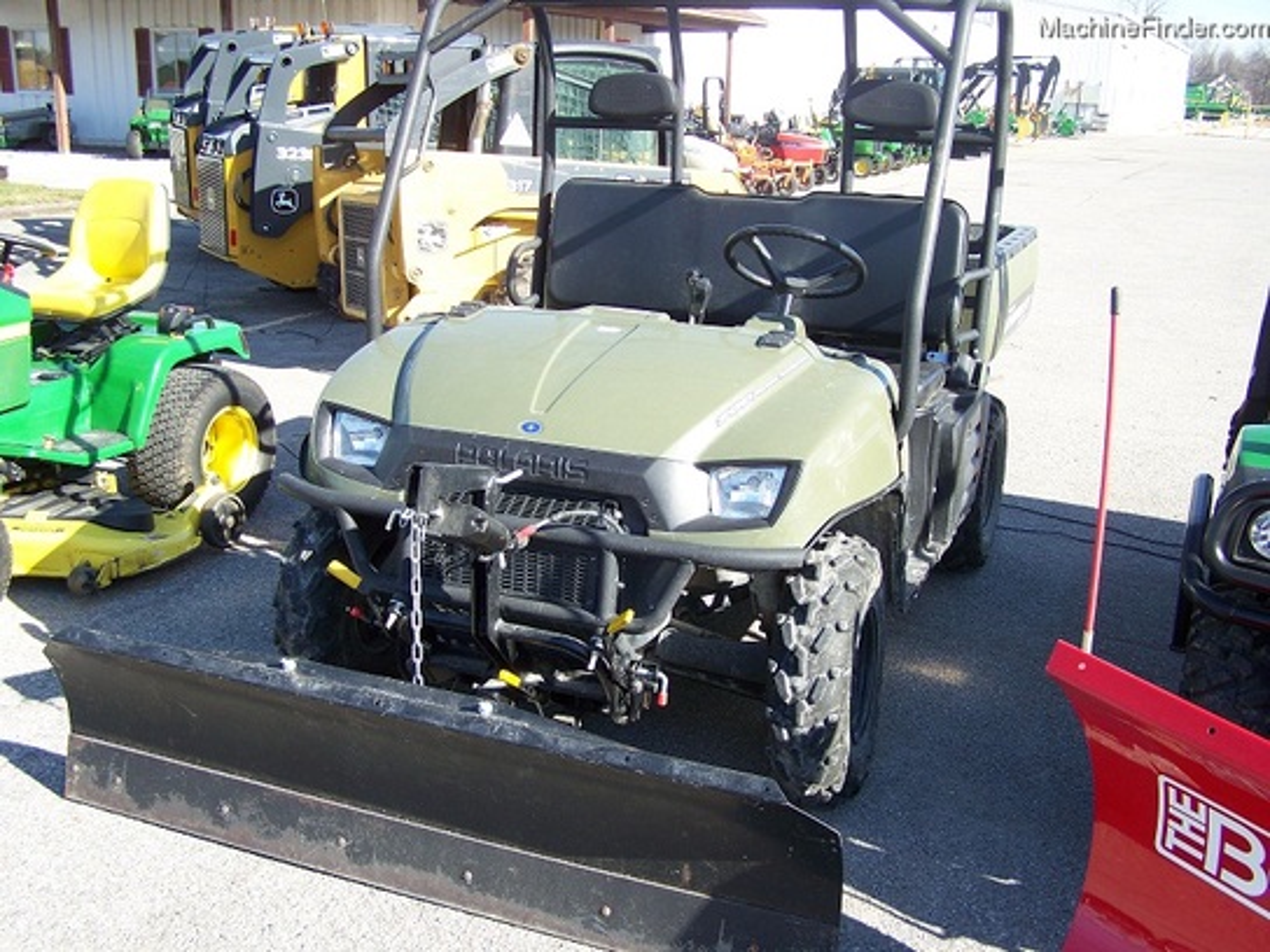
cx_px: 635
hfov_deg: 49.0
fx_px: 1394
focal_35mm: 38
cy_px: 476
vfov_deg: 37.7
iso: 64
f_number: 2.8
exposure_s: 1/250
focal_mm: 6.3
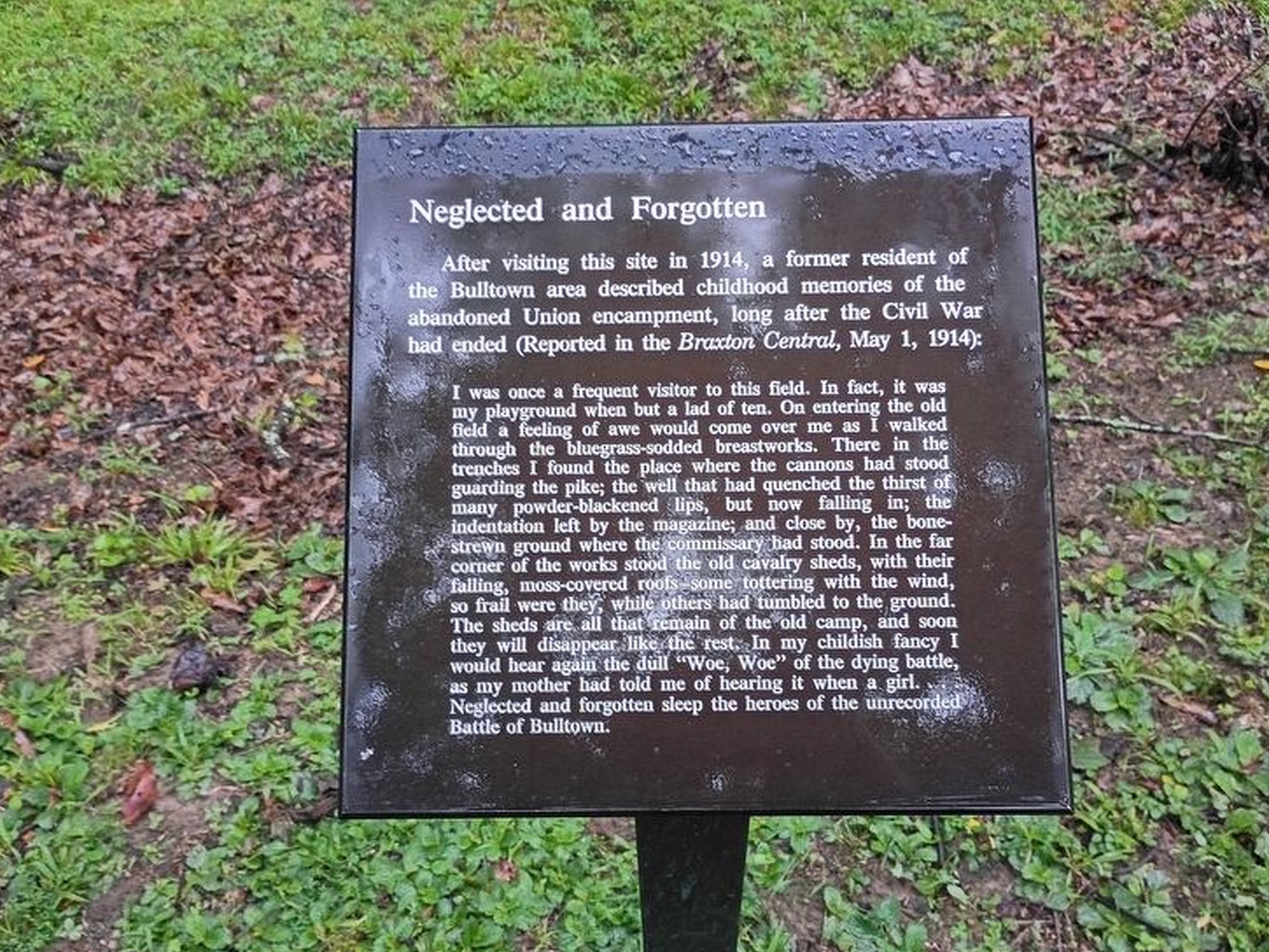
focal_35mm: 32
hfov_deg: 56.8
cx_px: 639
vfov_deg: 44.1
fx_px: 1173
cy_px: 523
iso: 506
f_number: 1.8
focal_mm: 4.27
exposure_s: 1/60
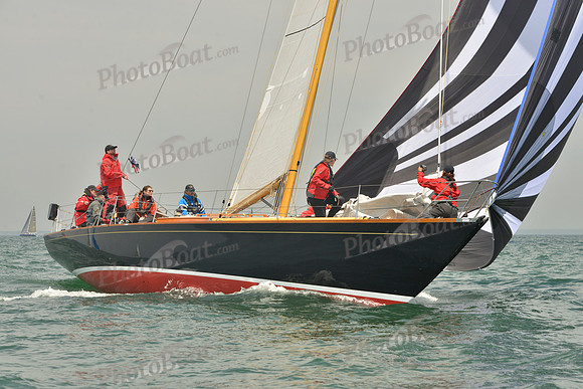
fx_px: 1587
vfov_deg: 14.0
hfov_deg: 20.8
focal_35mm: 98
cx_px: 292
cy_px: 194
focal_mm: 98
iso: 560
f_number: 11
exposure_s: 1/1600
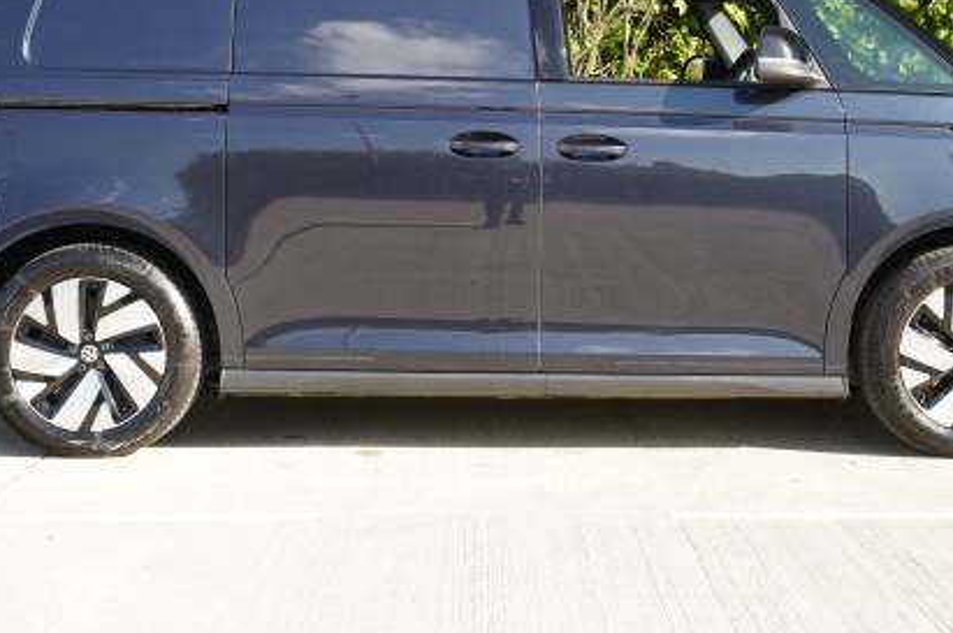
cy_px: 169
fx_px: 1809
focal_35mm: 68
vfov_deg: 19.7
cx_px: 508
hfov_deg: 29.5
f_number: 4
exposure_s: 1/160
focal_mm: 43.9
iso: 200
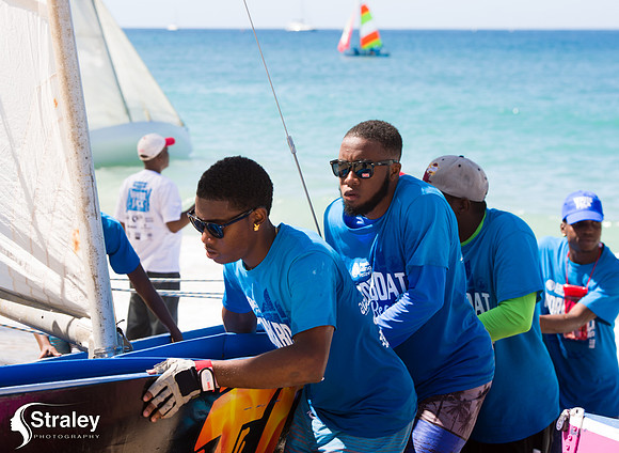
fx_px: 1835
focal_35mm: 104
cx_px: 268
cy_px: 229
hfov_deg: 19.1
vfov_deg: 14.1
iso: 100
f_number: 8
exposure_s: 1/200
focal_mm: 92
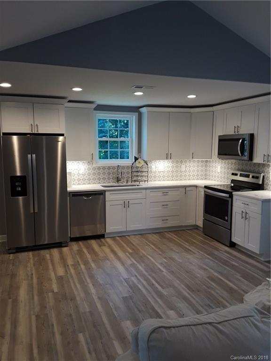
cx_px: 136
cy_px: 180
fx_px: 292
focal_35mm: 28
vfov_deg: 63.4
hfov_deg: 49.7
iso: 50
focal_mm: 2.9
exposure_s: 1/30
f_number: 1.9
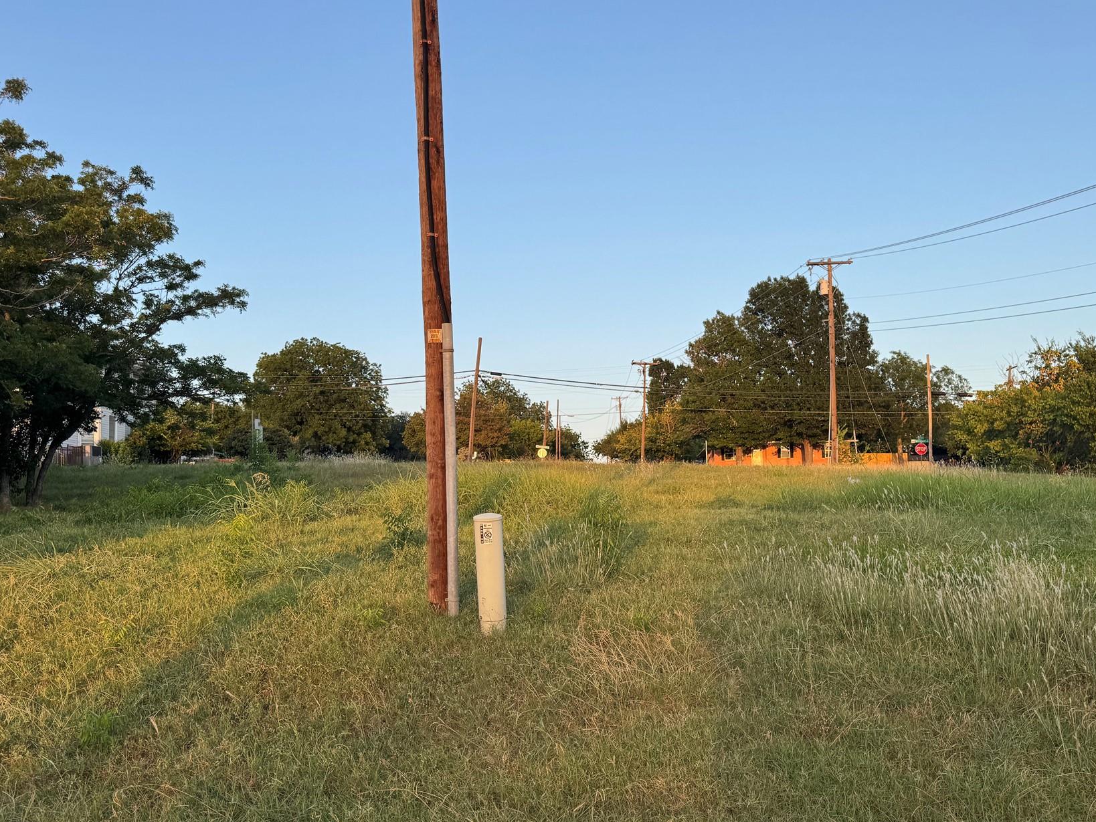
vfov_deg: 46.8
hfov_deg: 59.9
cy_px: 449
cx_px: 589
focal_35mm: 30
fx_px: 950
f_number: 1.78
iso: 80
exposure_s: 1/888
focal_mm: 6.76
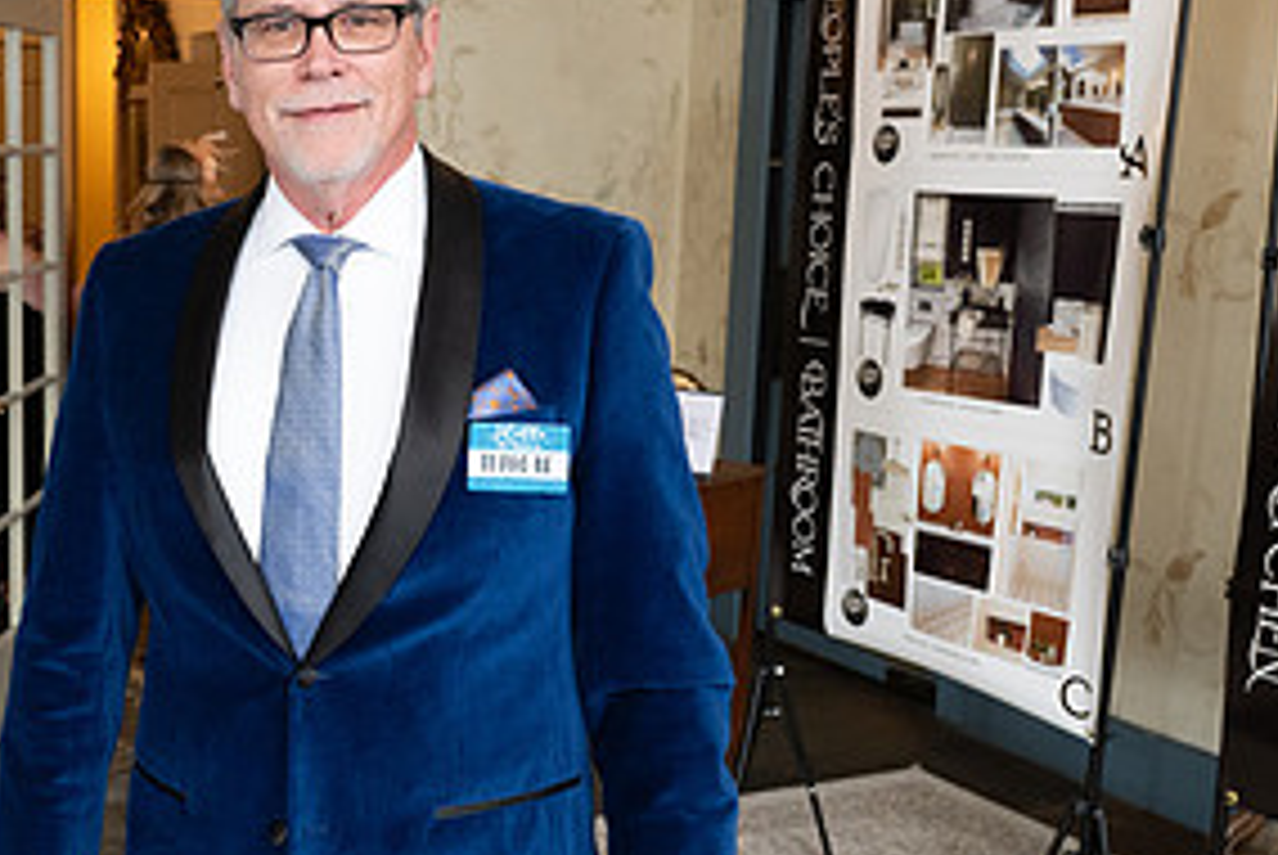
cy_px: 425
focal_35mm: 49
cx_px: 256
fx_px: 1741
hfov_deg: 38.8
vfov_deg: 27.6
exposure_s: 1/80
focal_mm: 24
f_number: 5
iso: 2000
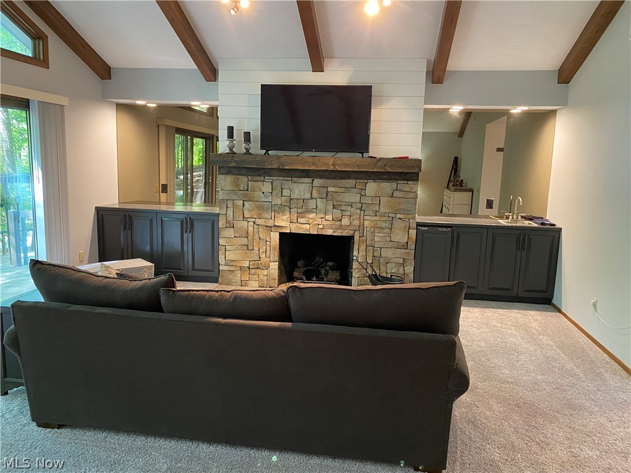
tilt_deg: -7.4
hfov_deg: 67.3
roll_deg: -2.0
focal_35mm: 26
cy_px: 236
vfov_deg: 53.1
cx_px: 316
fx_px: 474
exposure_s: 1/40
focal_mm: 4.25
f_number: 1.8
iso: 400
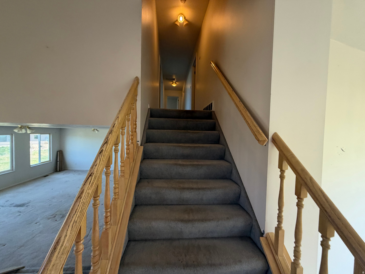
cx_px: 182
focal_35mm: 14
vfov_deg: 85.7
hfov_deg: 102.1
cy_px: 137
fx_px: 148
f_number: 2.2
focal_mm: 2.22
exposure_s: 1/120
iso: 125
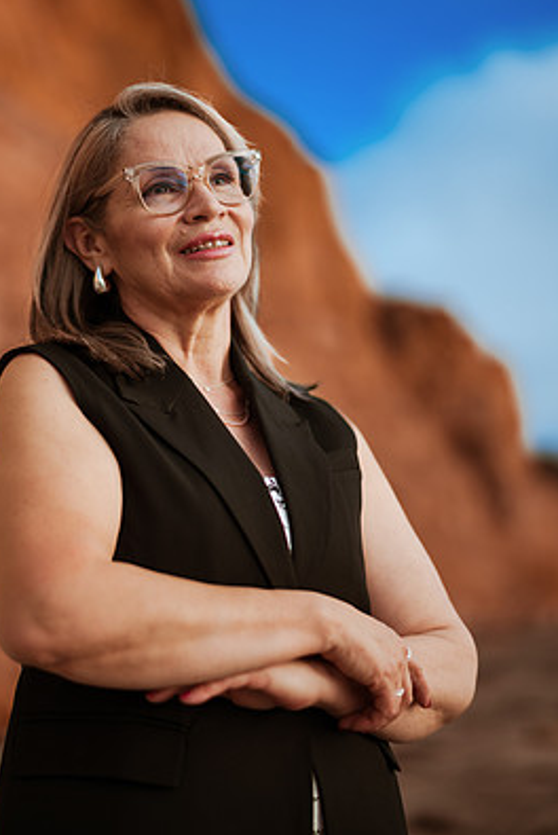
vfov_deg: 30.5
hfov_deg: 20.6
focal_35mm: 66
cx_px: 254
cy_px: 366
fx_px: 1532
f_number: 1.4
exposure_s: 1/3200
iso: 100
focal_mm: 58
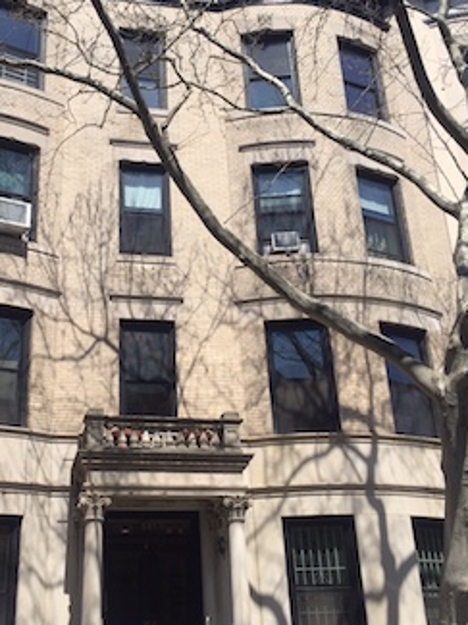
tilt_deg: +25.8
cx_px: 154
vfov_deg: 43.8
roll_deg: +0.8
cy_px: 280
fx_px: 775
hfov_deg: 33.3
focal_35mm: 43
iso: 32
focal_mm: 4.15
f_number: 2.2
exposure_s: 1/1980
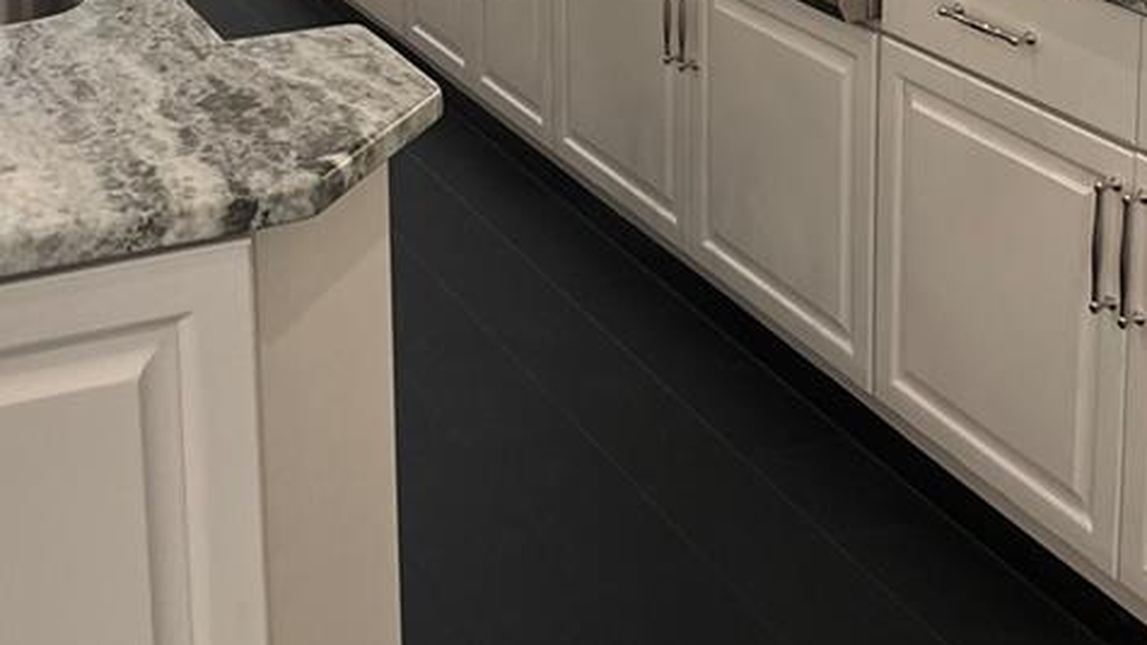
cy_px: -172
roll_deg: +1.1
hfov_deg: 31.9
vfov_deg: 17.2
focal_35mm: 66
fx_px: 2007
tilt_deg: -10.6
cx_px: 584
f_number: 1.78
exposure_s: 1/120
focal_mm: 6.76
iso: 160
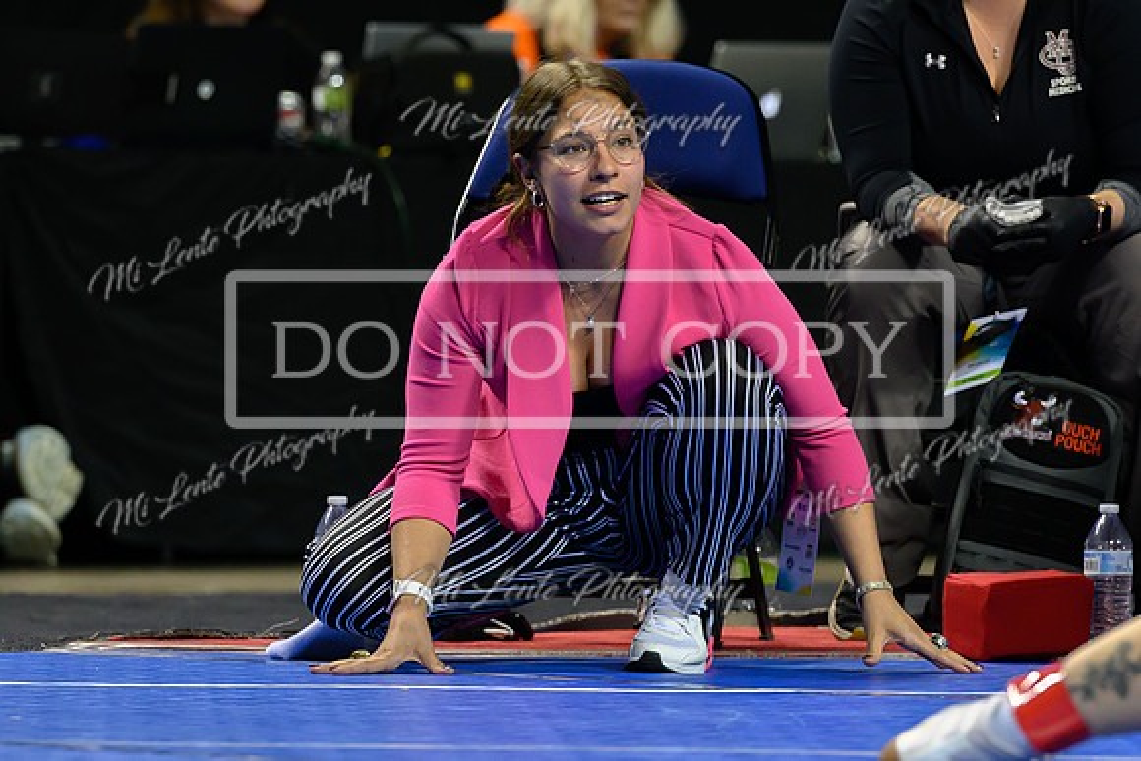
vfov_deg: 3.6
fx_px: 12282
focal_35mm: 387
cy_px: 519
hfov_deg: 5.3
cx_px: 650
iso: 3200
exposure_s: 1/800
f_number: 4
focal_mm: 200
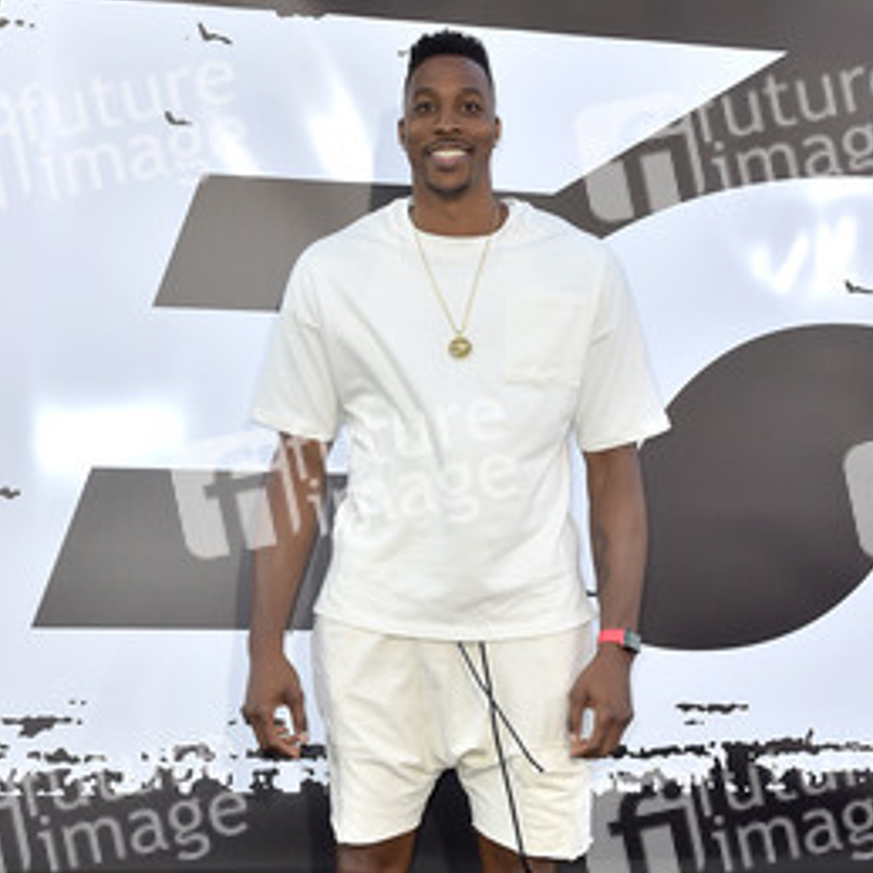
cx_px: 443
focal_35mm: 42
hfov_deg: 40.0
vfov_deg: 39.0
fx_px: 1198
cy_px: 647
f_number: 6.3
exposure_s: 1/250
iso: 250
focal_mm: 32
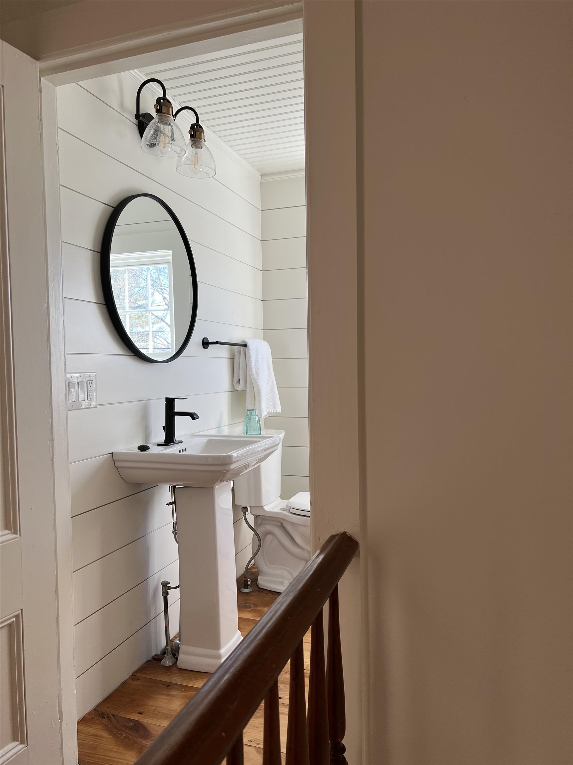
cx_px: 286
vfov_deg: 67.3
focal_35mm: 26
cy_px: 382
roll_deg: +0.8
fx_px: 574
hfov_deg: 53.1
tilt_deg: -2.0
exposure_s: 1/131
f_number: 1.5
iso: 40
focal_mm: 5.7
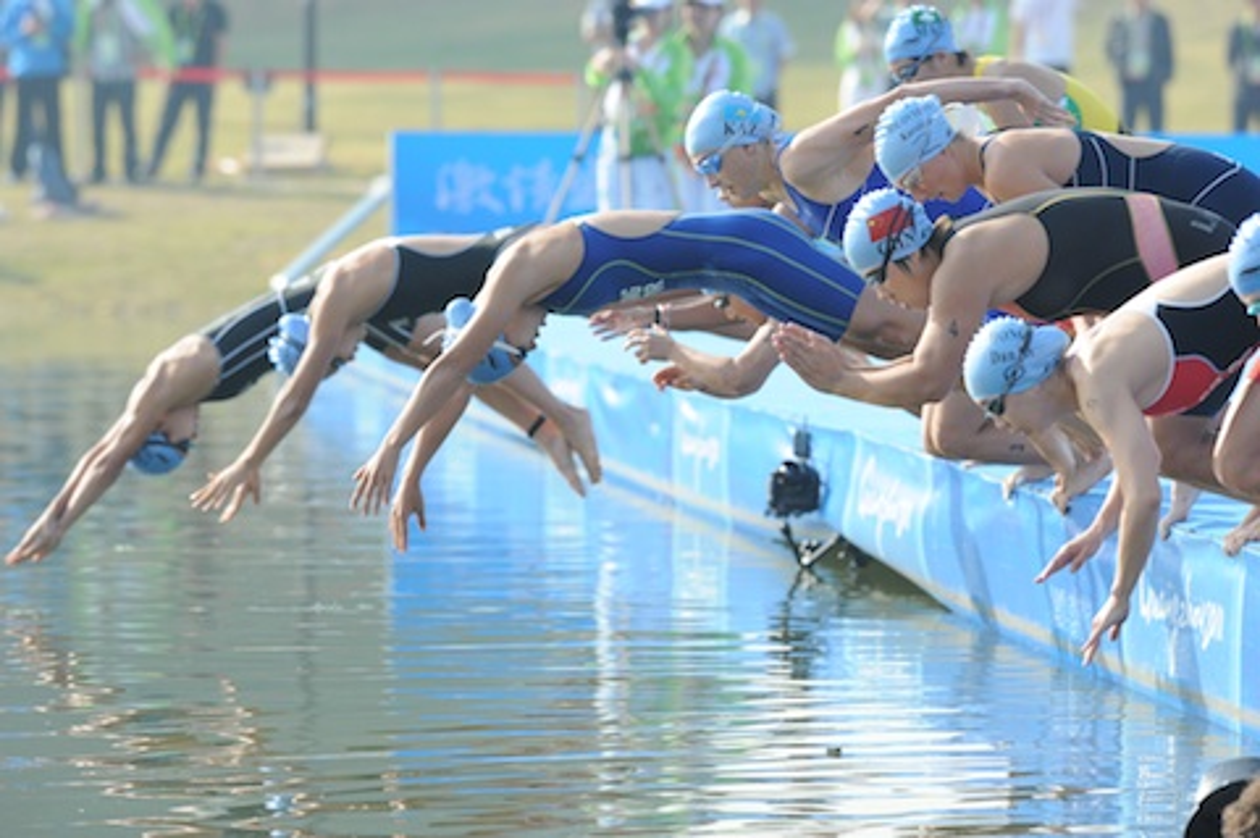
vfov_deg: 4.6
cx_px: 630
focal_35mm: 300
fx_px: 10489
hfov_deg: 6.9
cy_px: 419
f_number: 8
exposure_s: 1/2000
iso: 1600
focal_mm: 300
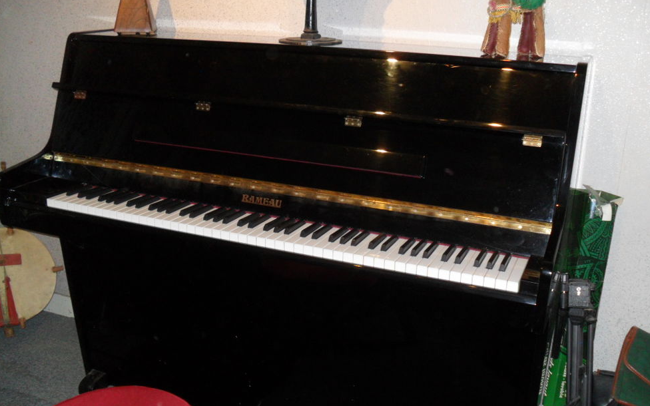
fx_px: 673
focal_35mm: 38
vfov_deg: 33.6
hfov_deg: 51.5
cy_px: 221
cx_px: 319
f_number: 3
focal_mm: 6.3
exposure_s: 1/45
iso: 200
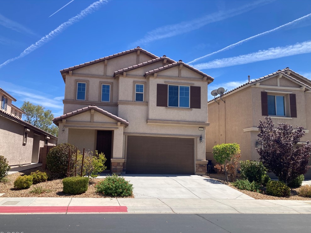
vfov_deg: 48.2
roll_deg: -2.7
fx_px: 261
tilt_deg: +7.2
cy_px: 119
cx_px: 151
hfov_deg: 61.6
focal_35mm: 29
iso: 20
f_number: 1.8
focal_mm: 3.99
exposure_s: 1/1845
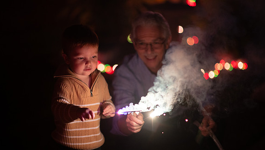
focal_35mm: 90
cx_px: 132
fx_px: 633
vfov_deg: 13.5
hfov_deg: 23.7
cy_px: 75
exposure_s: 1/640
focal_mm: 85
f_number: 1.4
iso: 3600
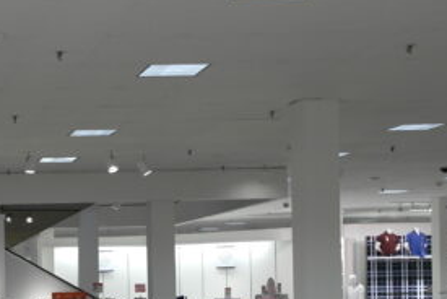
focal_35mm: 92
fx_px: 1144
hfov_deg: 20.9
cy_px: 292
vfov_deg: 14.7
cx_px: -62
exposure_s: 1/50
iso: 400
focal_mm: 22
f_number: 3.5
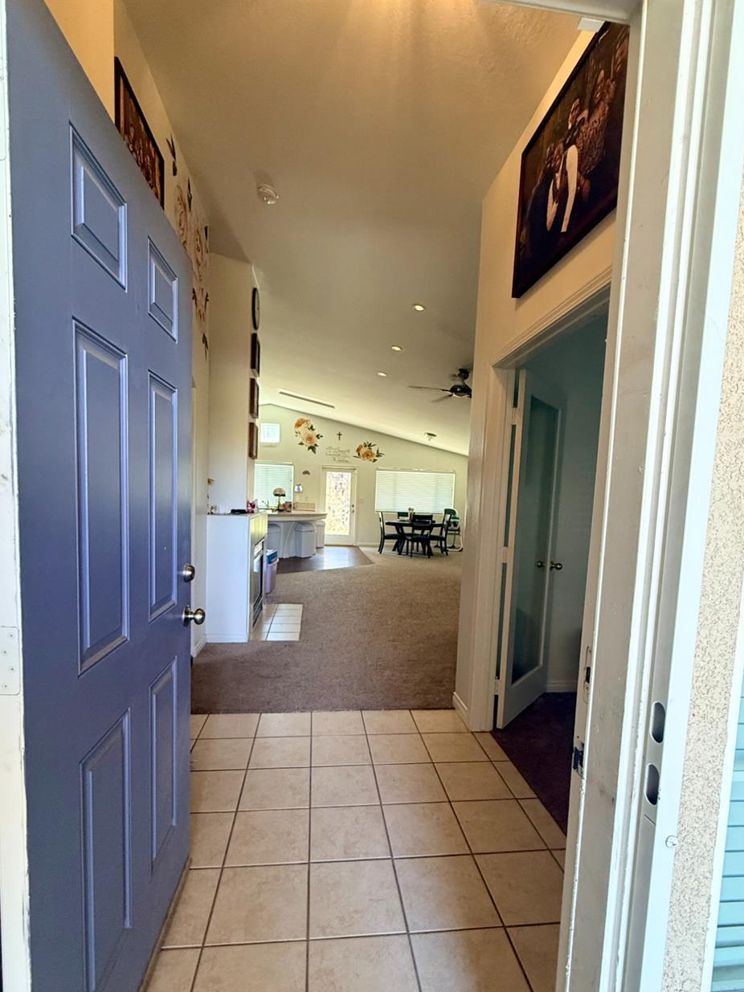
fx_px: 487
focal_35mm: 17
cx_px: 368
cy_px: 540
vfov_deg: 90.8
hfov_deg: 74.7
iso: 400
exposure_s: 1/120
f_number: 2.2
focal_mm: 2.22
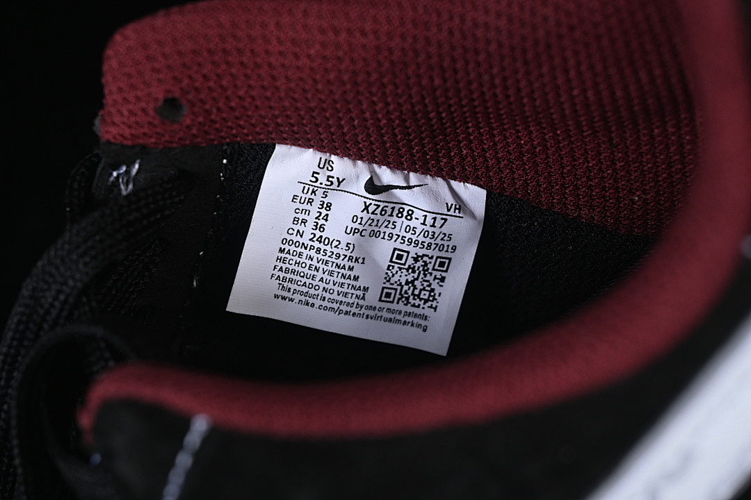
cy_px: 250
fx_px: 1564
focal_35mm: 75
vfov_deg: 18.2
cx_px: 376
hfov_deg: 27.0
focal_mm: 50
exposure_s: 1/60
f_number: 6.3
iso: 160
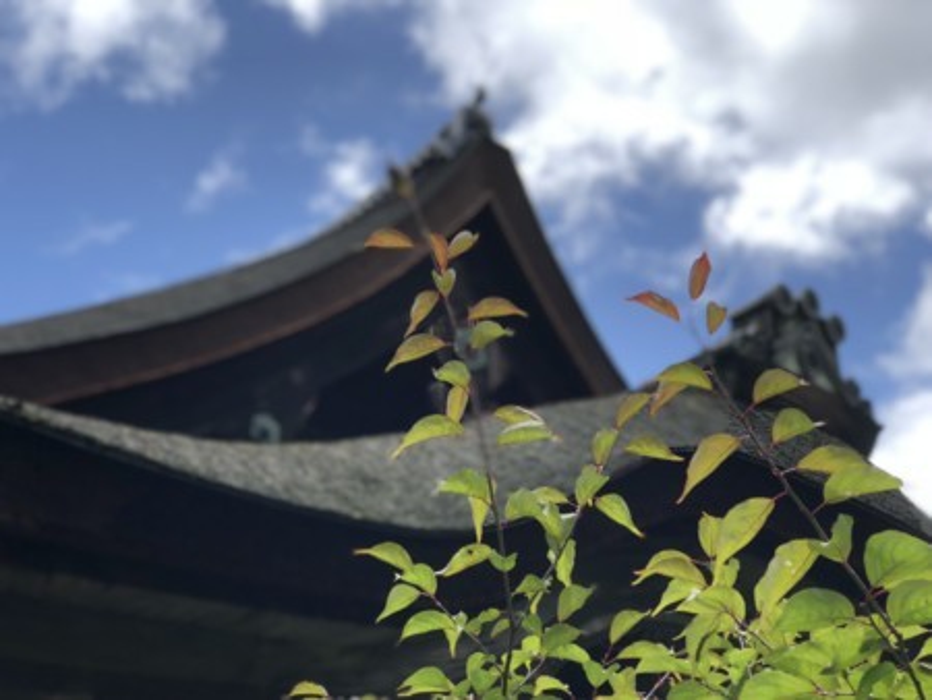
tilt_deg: +29.5
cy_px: 350
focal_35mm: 57
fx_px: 1535
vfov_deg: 25.7
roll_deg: +1.1
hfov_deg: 33.8
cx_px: 466
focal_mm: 6.6
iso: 20
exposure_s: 1/906
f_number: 2.8
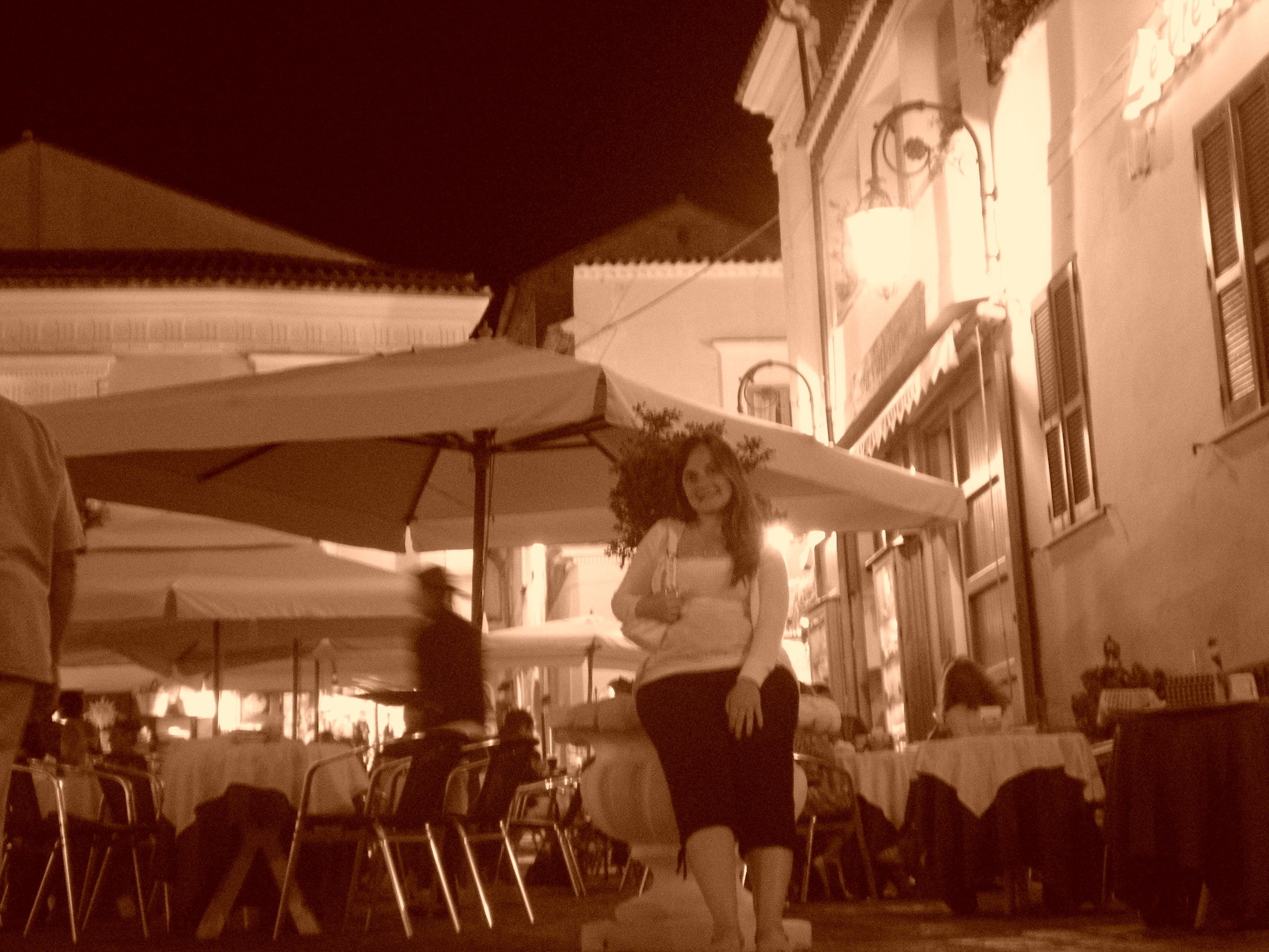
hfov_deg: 34.3
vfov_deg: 26.1
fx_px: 2053
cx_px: 634
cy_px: 476
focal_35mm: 56
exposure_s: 1/8
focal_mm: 9.3
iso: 570
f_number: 3.9
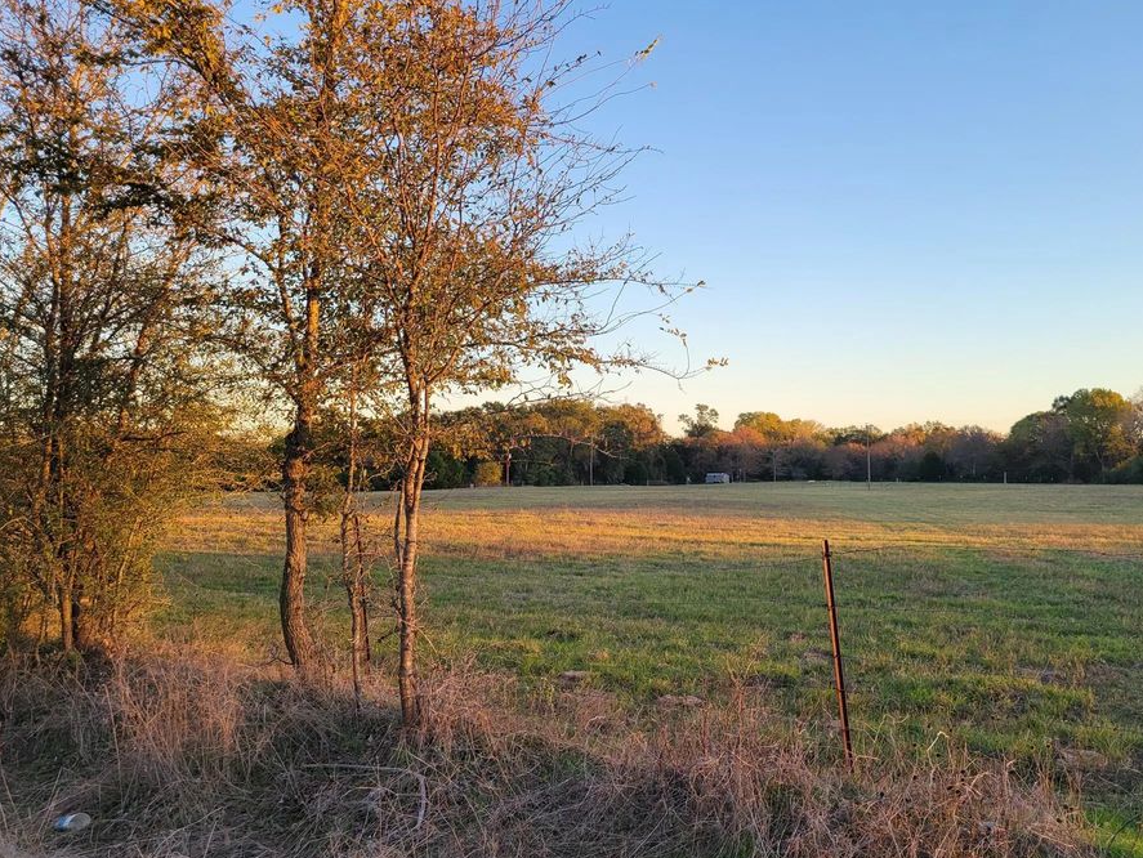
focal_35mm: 30
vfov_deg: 46.8
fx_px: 991
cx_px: 637
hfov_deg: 59.8
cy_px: 452
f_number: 1.8
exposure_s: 1/266
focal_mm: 5.4
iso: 40
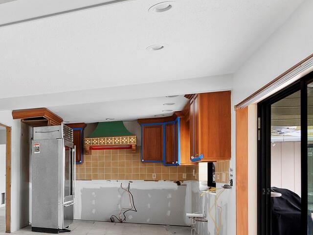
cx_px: -28
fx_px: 316
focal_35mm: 35
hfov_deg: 42.1
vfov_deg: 39.8
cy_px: 172
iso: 400
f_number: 11
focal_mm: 7
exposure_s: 1/2.5
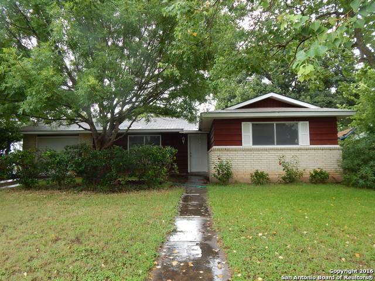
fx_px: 271
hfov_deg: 69.4
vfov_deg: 54.9
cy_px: 140
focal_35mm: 25
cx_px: 188
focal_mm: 4.5
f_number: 3.1
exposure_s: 1/160
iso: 125
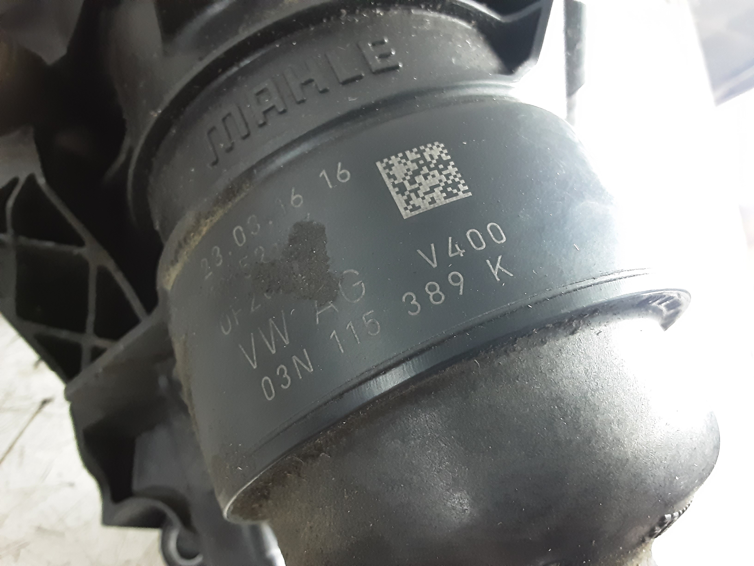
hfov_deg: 65.3
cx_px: 377
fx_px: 588
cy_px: 283
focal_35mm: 27
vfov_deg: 51.4
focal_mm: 2.91
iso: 400
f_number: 1.9
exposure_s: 1/25
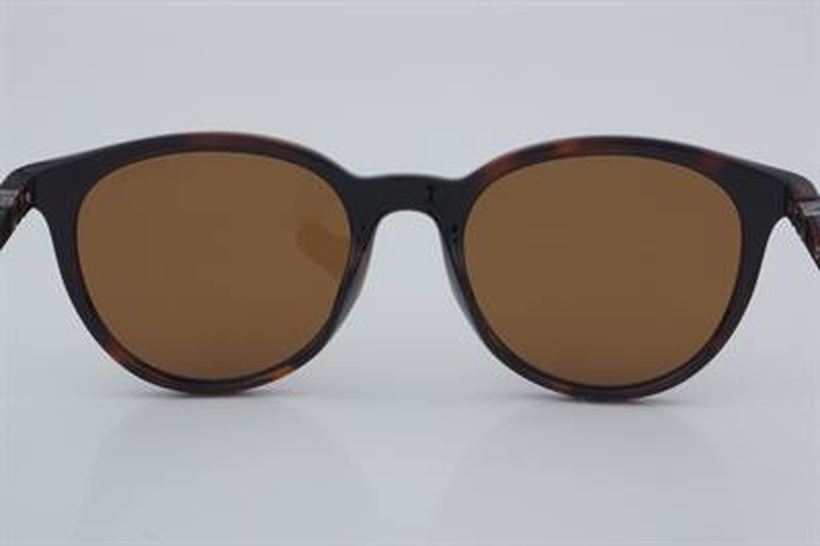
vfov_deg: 18.2
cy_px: 273
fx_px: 1707
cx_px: 410
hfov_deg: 27.0
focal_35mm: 75
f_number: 32
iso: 100
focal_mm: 50
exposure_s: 1/4
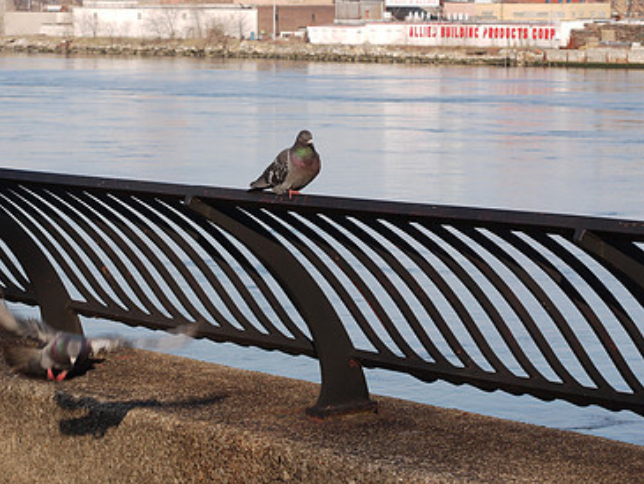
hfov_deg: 13.8
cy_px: 200
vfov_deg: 10.4
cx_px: 251
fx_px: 2661
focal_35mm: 143
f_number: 9
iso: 100
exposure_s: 1/160
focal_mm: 45
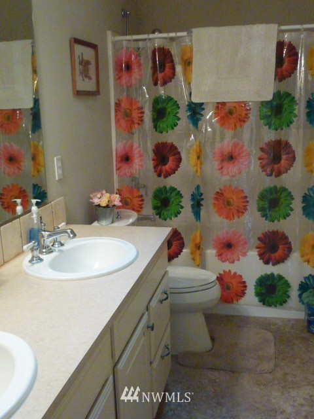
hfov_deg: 39.7
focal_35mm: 36
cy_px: 210
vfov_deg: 51.4
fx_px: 435
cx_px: 157
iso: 800
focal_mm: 6.4
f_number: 3.7
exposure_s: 1/40
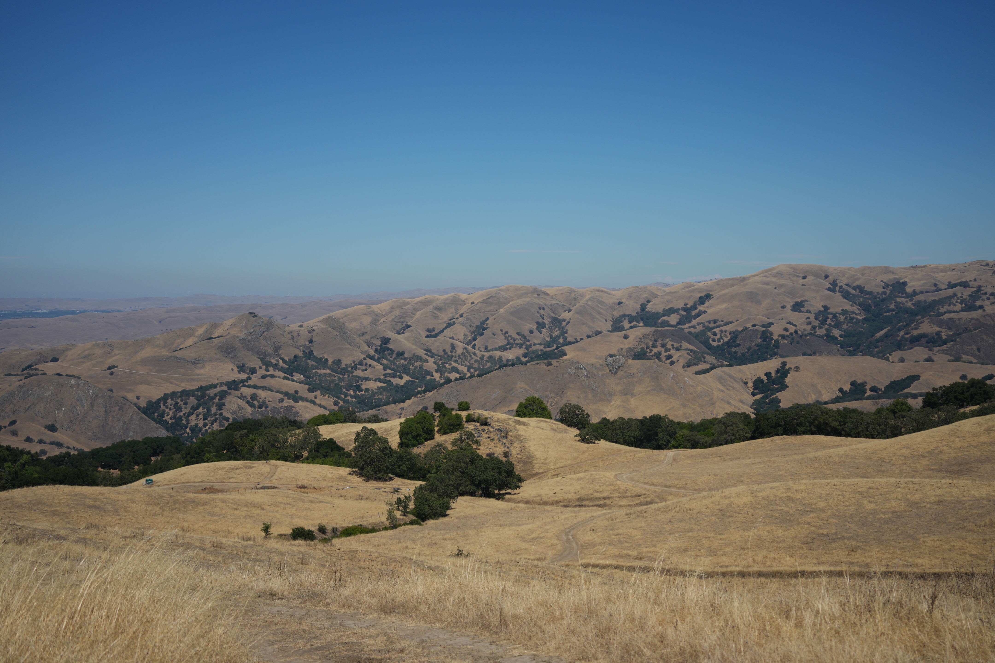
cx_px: 498
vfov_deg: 27.0
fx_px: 1382
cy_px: 332
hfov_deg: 39.6
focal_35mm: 50
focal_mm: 50
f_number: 4.5
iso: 160
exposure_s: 1/2500
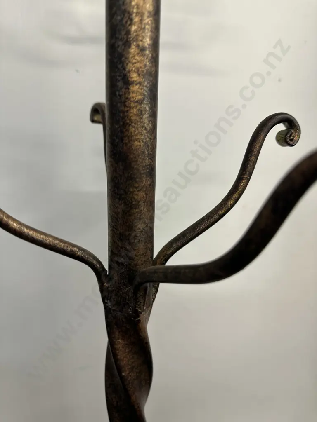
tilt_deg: -16.9
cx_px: 158
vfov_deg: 71.6
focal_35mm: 24
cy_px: 211
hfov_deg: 56.8
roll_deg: -1.0
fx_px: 293
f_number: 1.78
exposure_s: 1/50
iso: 125
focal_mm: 6.86
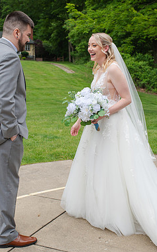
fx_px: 384
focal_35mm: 56
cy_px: 121
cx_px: 69
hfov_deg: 23.1
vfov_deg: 36.3
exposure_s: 1/500
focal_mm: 35
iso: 100
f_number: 3.5
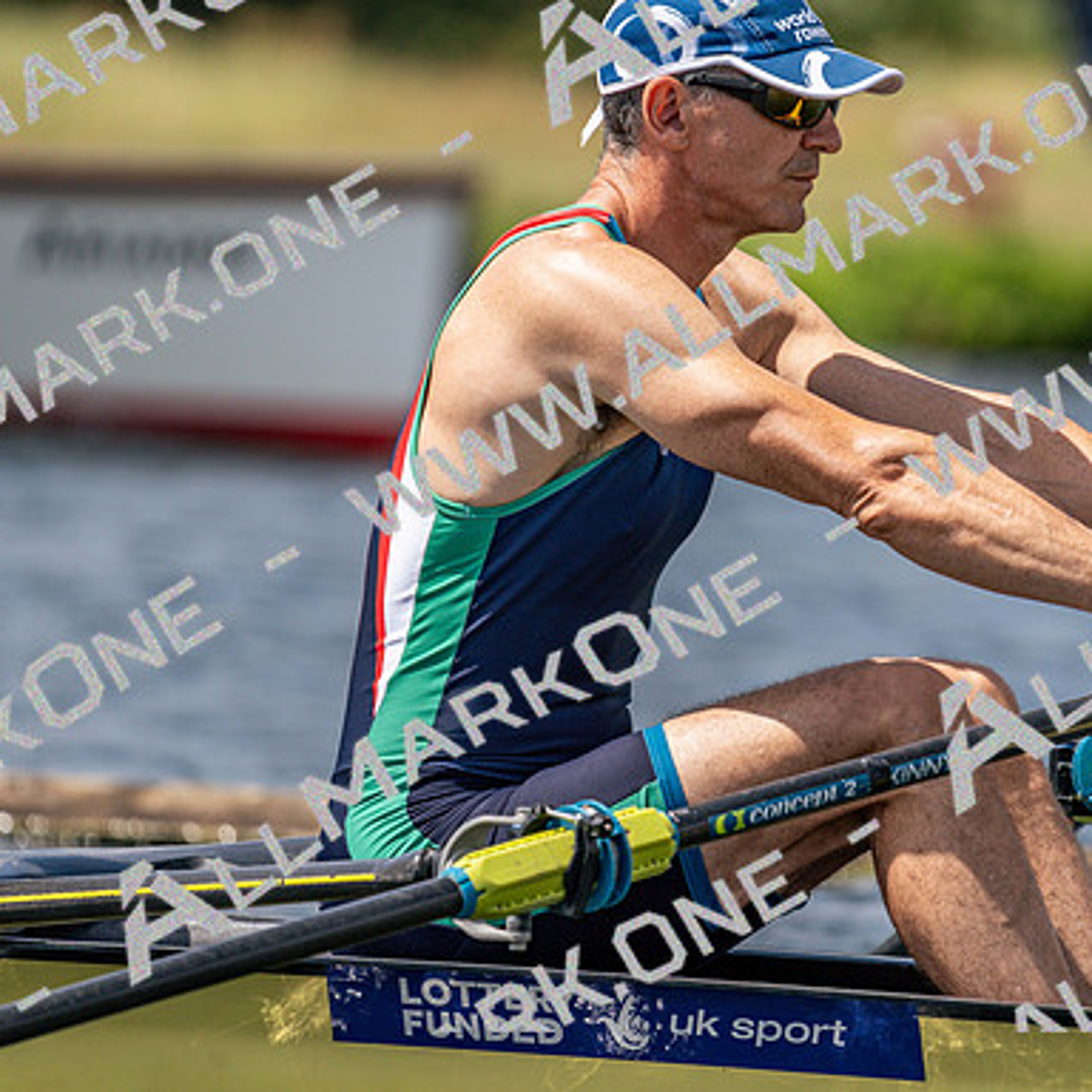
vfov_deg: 2.9
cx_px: 697
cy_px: 545
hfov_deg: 2.9
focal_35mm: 613
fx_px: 21878
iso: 320
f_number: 6.3
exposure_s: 1/2000
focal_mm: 478
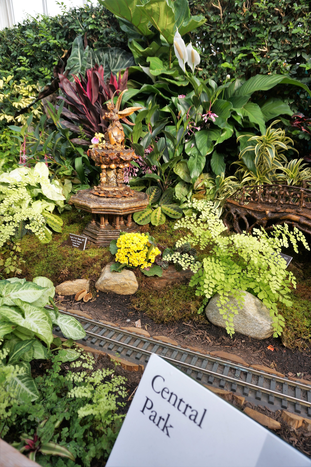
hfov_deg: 53.0
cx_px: 156
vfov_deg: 73.8
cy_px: 234
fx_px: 312
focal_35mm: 24
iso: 100
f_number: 4
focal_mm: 16
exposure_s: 1/160
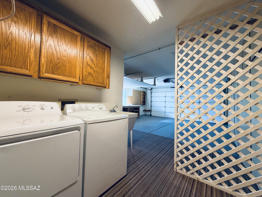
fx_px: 106
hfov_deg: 102.1
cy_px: 98
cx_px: 131
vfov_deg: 85.7
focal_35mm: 14
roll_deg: -1.5
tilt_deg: +1.6
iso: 320
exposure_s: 1/120
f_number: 2.2
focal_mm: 2.22
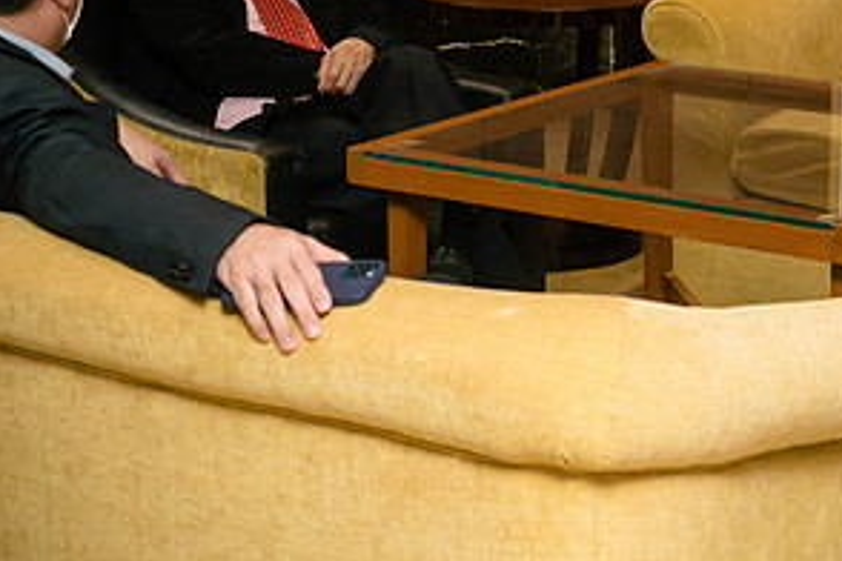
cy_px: 67
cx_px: 684
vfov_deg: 11.8
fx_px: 2690
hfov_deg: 17.6
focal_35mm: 115
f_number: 2.8
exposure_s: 1/80
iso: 1600
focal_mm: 27
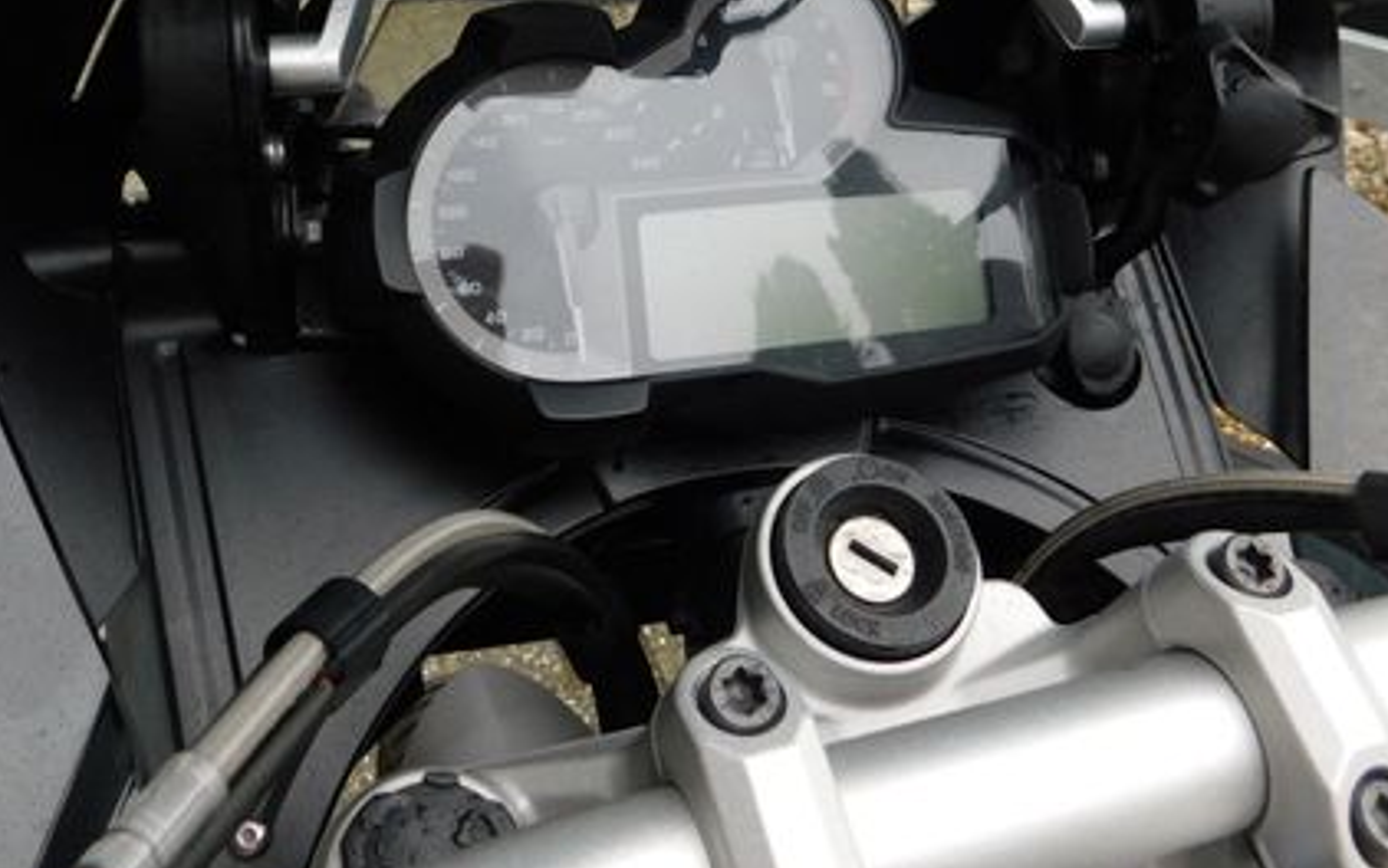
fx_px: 1400
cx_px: 664
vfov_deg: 33.0
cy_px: 118
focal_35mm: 37
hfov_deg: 52.7
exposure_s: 1/200
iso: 125
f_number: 3
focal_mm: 4
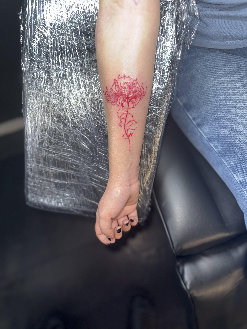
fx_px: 228
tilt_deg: -72.0
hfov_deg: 56.8
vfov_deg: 71.6
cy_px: 164
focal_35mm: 24
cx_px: 124
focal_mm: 6.76
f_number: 1.78
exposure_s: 1/54
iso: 80
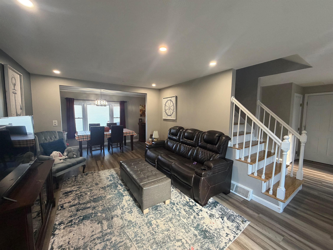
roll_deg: -0.6
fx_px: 135
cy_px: 125
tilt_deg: -5.3
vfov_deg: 85.7
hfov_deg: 102.1
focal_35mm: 14
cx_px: 166
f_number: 2.2
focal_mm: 2.22
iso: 200
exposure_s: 1/60
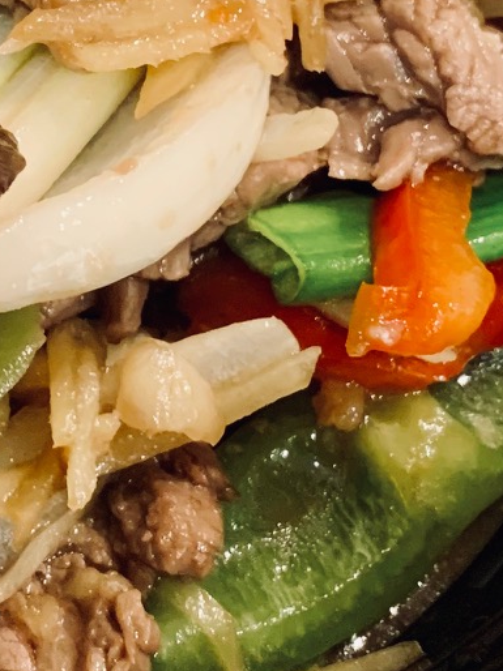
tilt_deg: -65.2
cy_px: 185
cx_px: -108
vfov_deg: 19.2
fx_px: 1978
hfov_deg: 14.0
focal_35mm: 102
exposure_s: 1/40
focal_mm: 4.25
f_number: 1.8
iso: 400
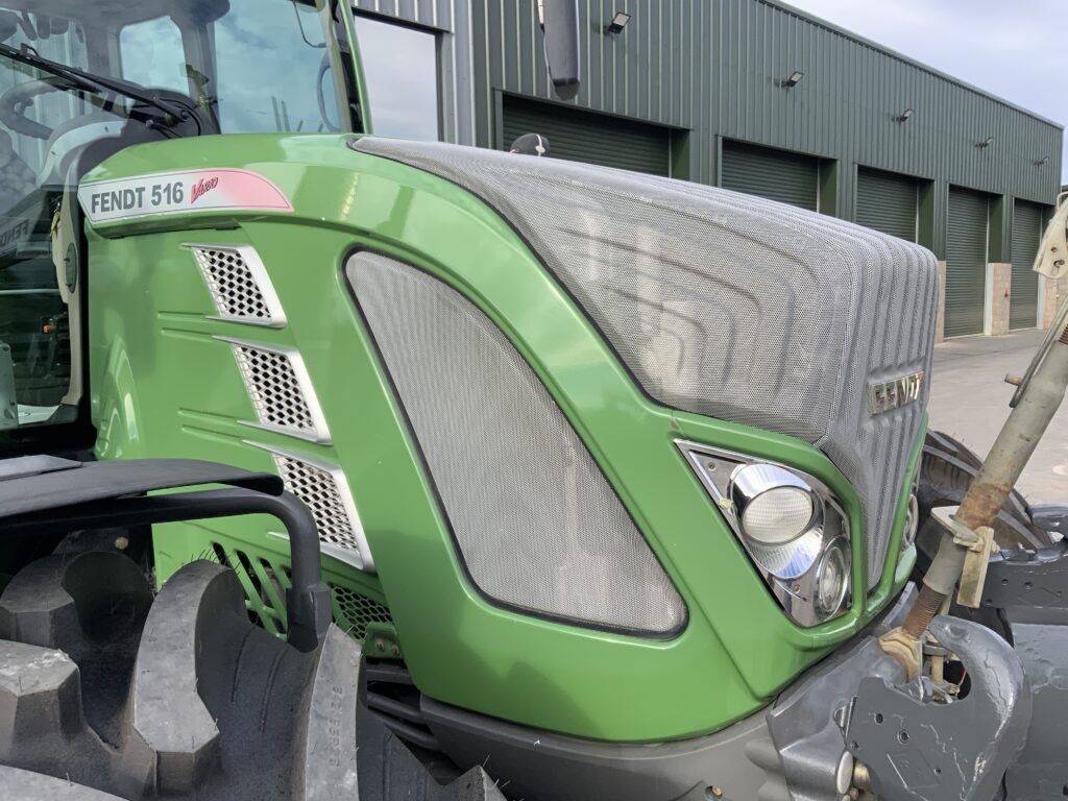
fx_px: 895
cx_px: 534
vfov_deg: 48.2
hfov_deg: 61.7
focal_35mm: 29
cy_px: 400
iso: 16
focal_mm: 3
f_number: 1.8
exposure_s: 1/540
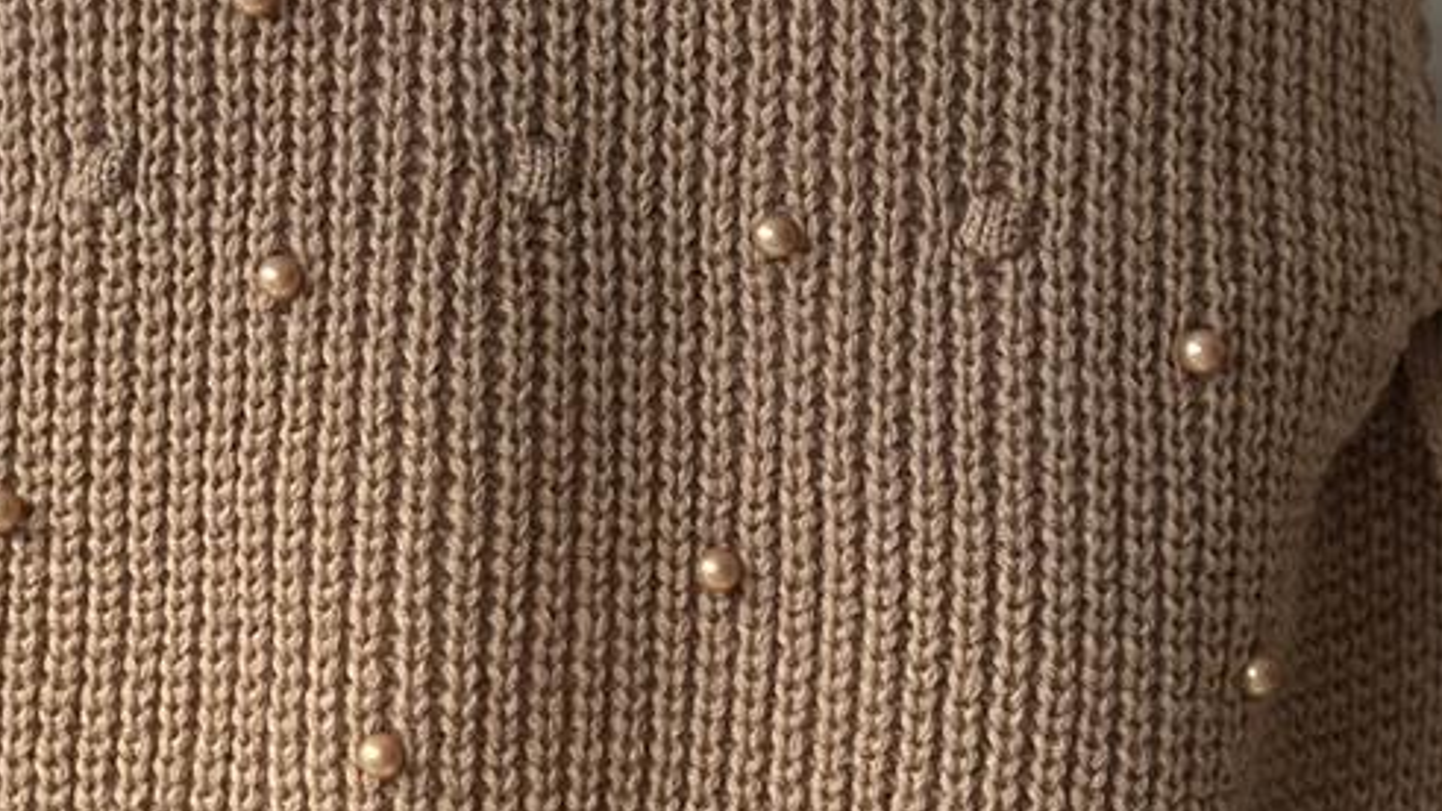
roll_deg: +0.8
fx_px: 4779
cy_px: 60
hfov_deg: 17.2
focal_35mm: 125
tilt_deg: -2.5
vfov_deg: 9.6
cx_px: 661
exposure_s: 1/60
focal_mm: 6.86
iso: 320
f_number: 1.78
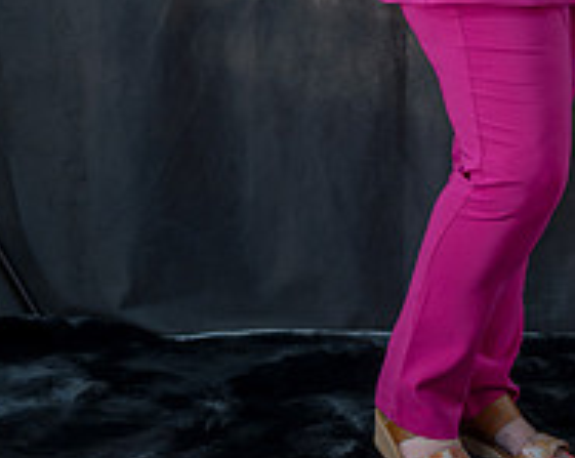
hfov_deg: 9.0
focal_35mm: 215
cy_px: -135
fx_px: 3653
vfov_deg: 7.1
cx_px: 366
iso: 400
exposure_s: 1/100
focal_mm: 95
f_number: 4.5
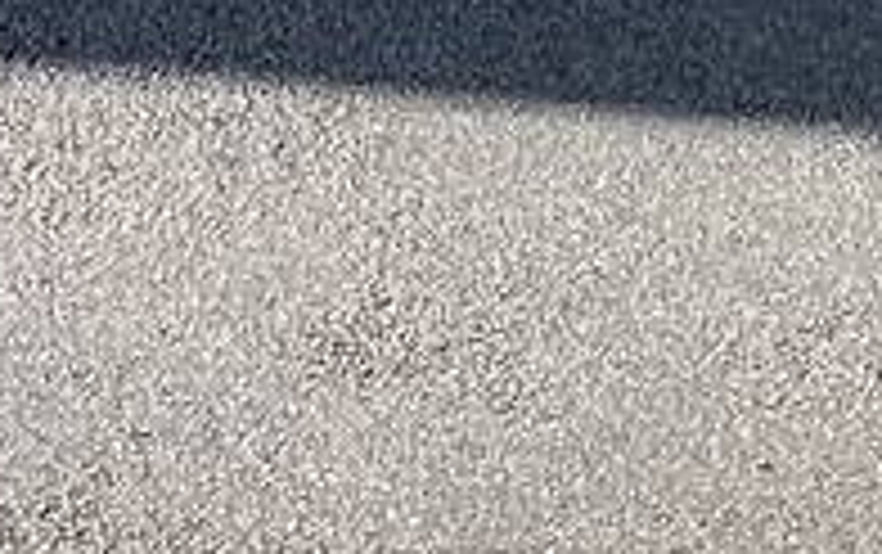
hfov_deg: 20.6
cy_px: -1360
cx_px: 508
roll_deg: +1.7
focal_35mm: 101
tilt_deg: +0.1
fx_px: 2431
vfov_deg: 9.0
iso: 32
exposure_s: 1/1155
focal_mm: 1.57
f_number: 1.8
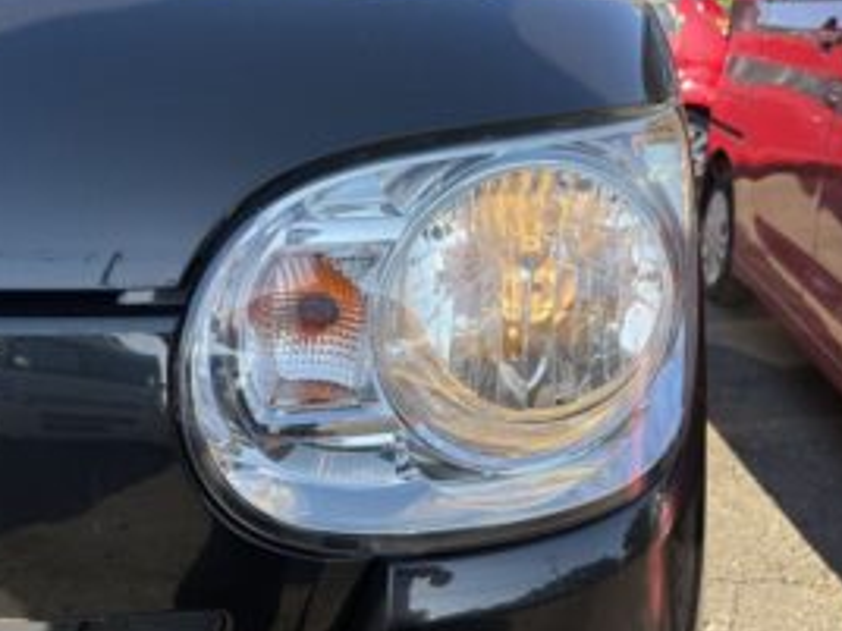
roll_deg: -2.6
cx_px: 478
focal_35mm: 34
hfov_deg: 53.8
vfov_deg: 41.8
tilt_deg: -18.7
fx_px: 827
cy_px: 319
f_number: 1.6
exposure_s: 1/1239
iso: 50
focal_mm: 5.96
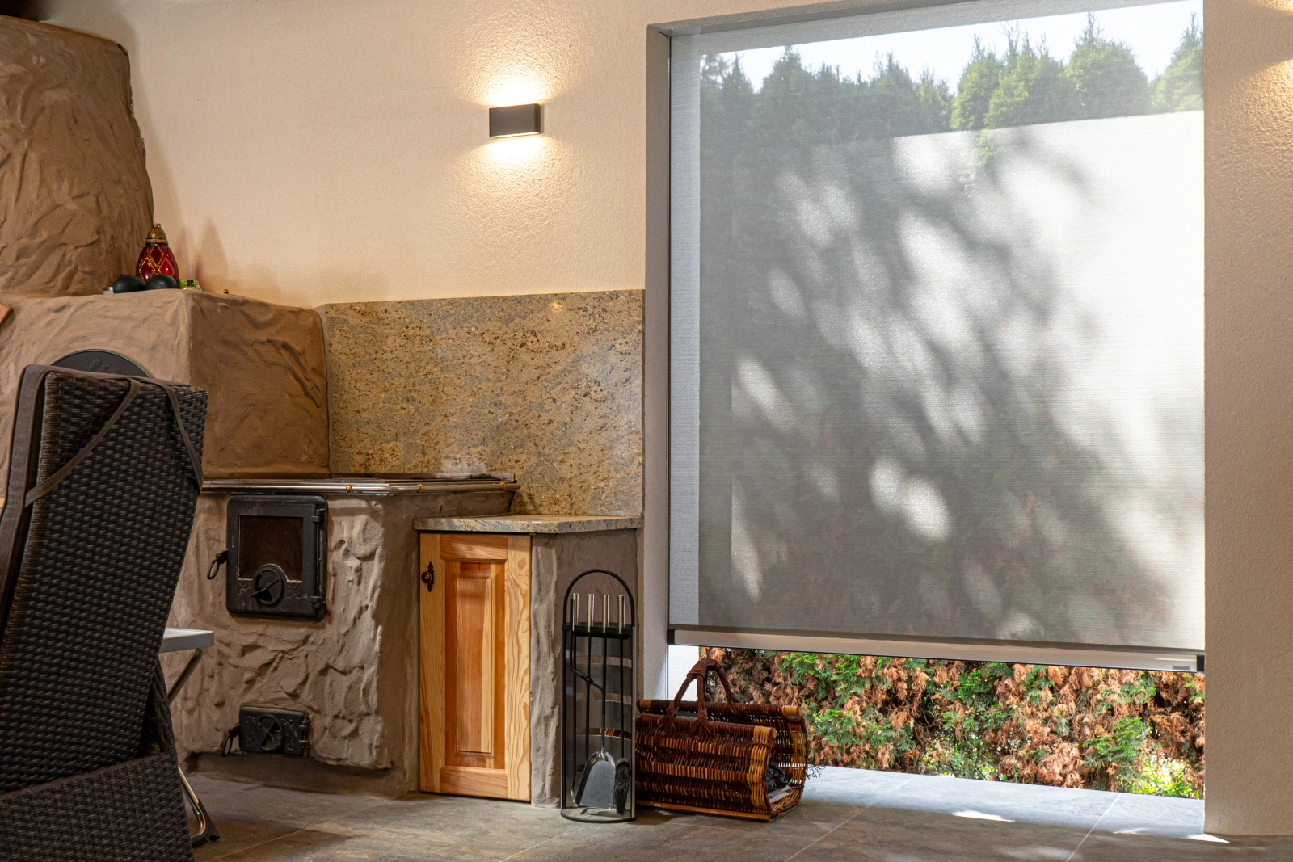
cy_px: 431
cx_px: 646
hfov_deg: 46.4
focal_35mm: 42
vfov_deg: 31.9
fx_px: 1509
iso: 500
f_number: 4
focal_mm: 28
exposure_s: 1/160
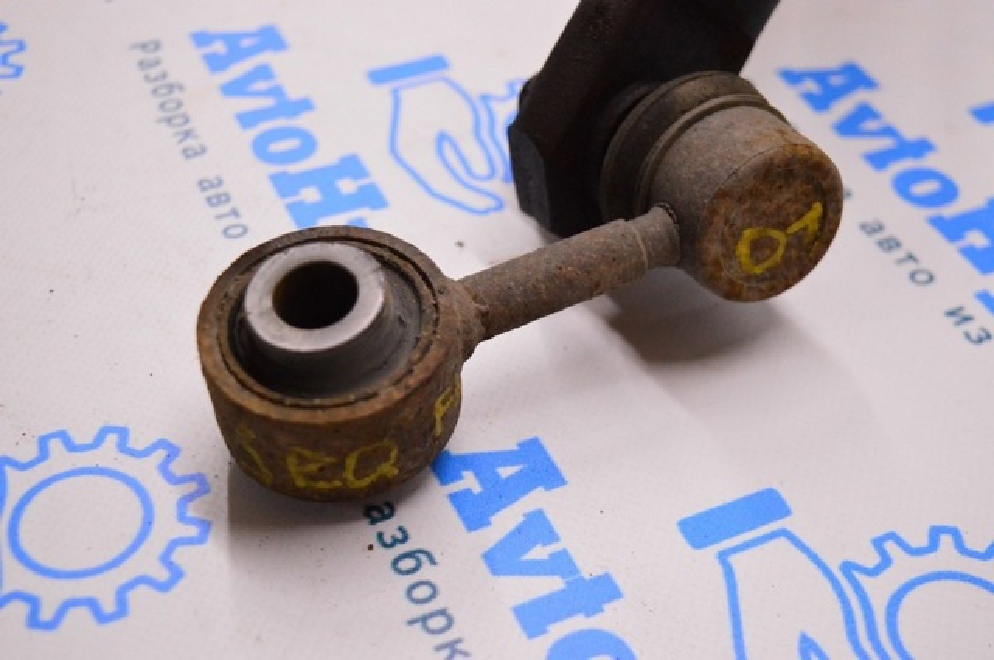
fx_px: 1489
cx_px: 497
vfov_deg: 25.0
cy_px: 330
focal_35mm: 54
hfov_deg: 36.9
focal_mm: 36
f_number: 4.8
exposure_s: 1/320
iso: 3200
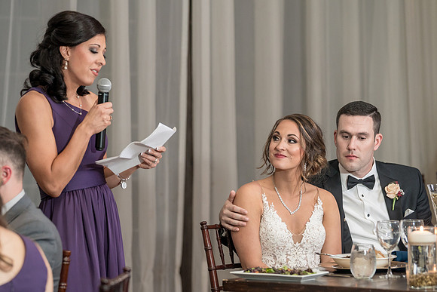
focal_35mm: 148
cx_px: 208
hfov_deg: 13.8
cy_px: 159
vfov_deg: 9.3
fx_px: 1800
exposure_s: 1/200
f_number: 4
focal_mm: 131
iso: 2000
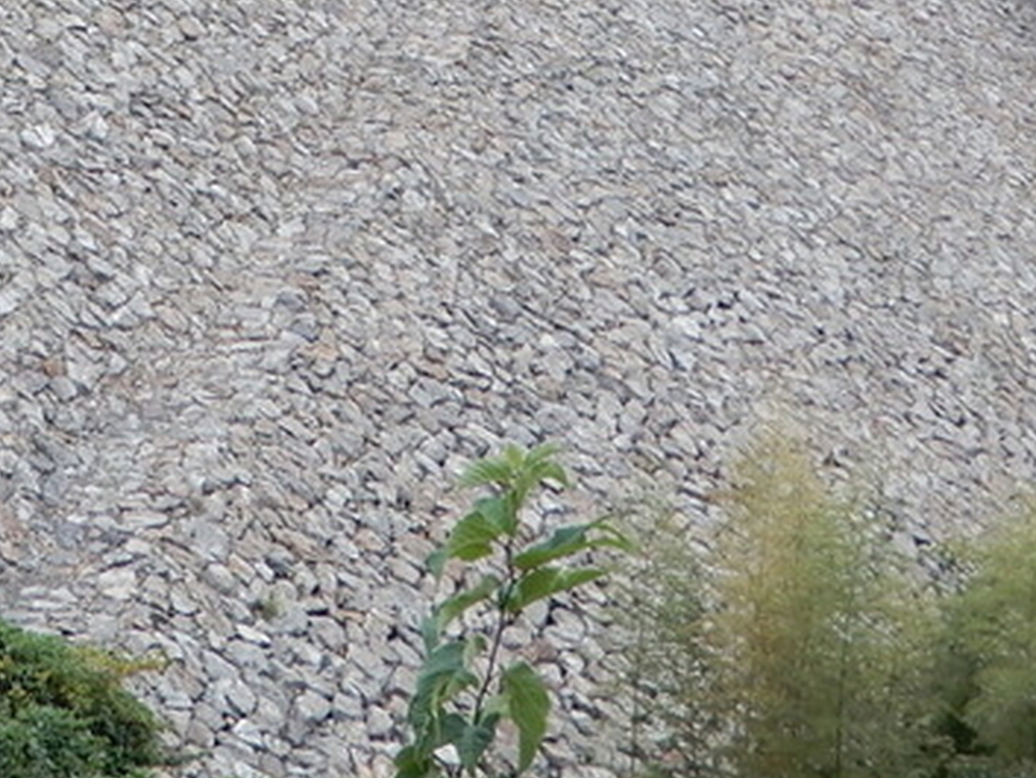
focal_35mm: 153
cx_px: -132
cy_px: -226
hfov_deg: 12.7
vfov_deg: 9.5
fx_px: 4581
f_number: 4
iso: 80
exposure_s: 1/200
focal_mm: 8
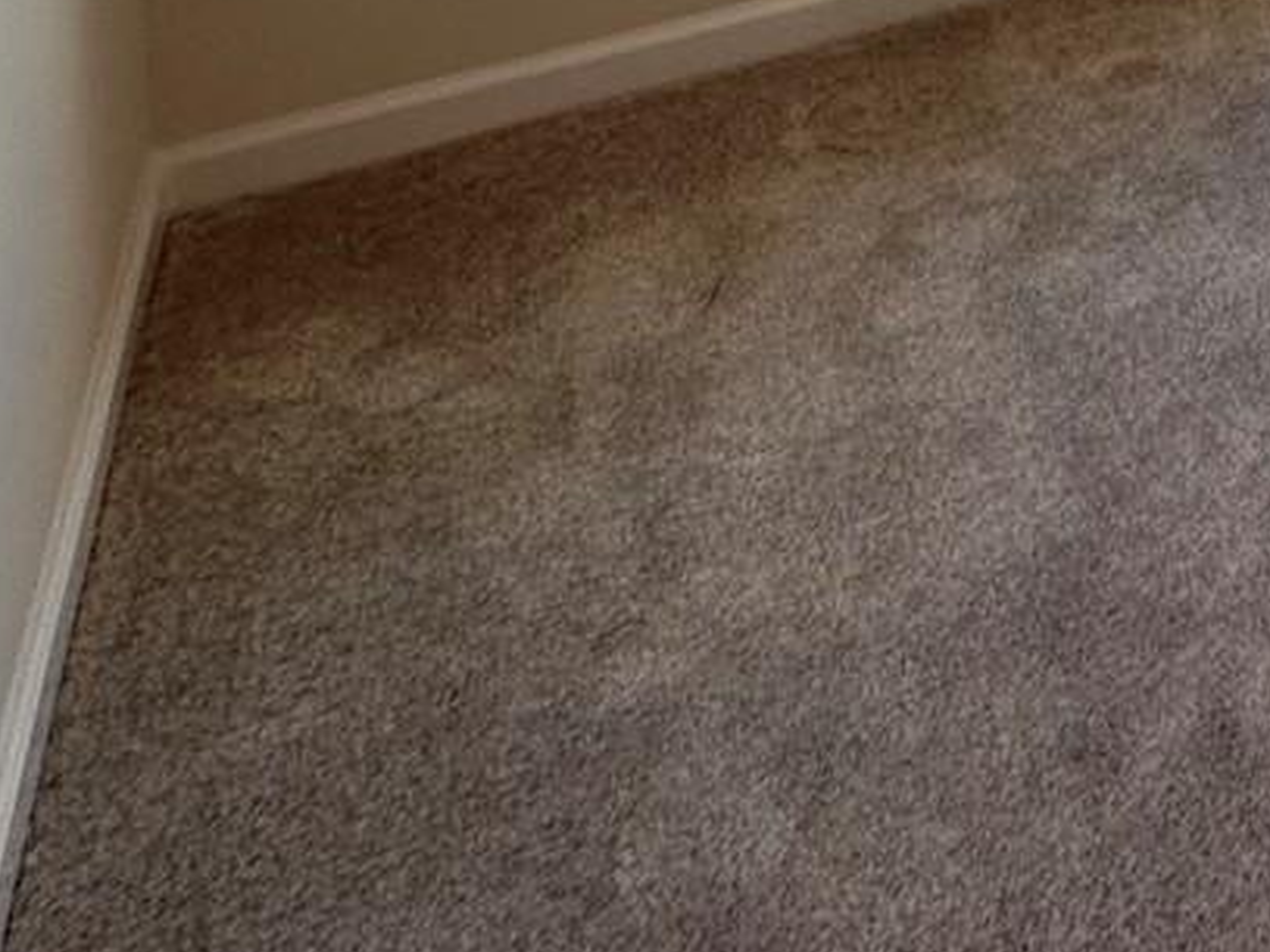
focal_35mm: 55
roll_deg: -1.0
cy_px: -821
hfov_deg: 23.2
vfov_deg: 19.2
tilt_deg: -3.3
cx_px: 2159
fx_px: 2017
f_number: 2.2
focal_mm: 2.22
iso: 64
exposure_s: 1/120
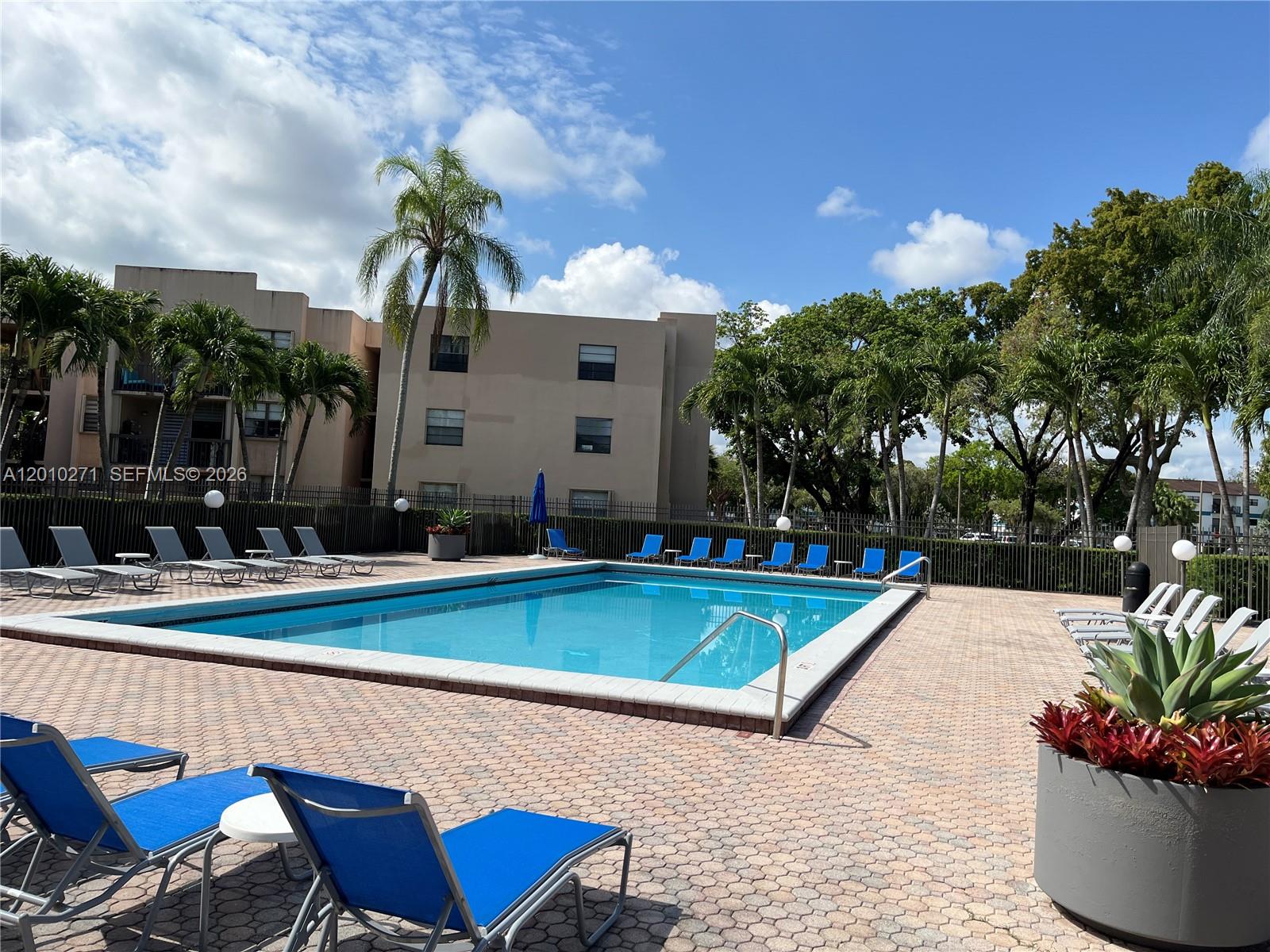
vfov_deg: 53.1
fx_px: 954
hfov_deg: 67.3
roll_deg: -2.1
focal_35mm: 26
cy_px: 476
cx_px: 635
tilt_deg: +2.1
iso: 50
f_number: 1.6
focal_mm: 5.1
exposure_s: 1/5319
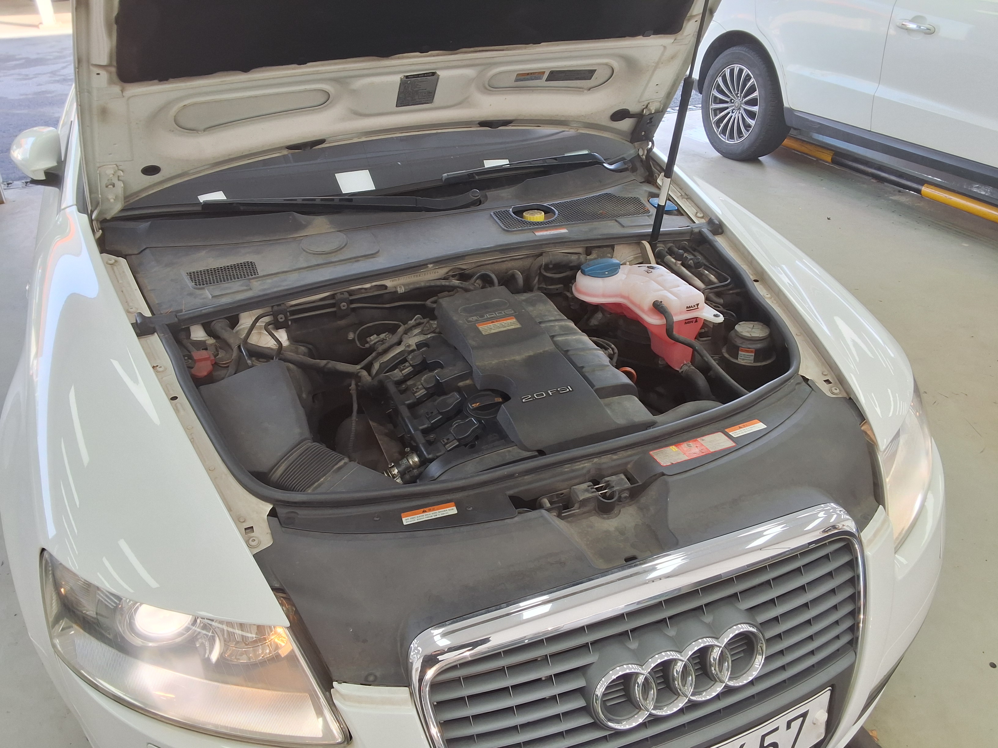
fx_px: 807
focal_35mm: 28
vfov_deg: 49.7
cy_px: 374
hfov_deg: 63.4
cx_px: 499
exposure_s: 1/120
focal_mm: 2.91
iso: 40
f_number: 1.9
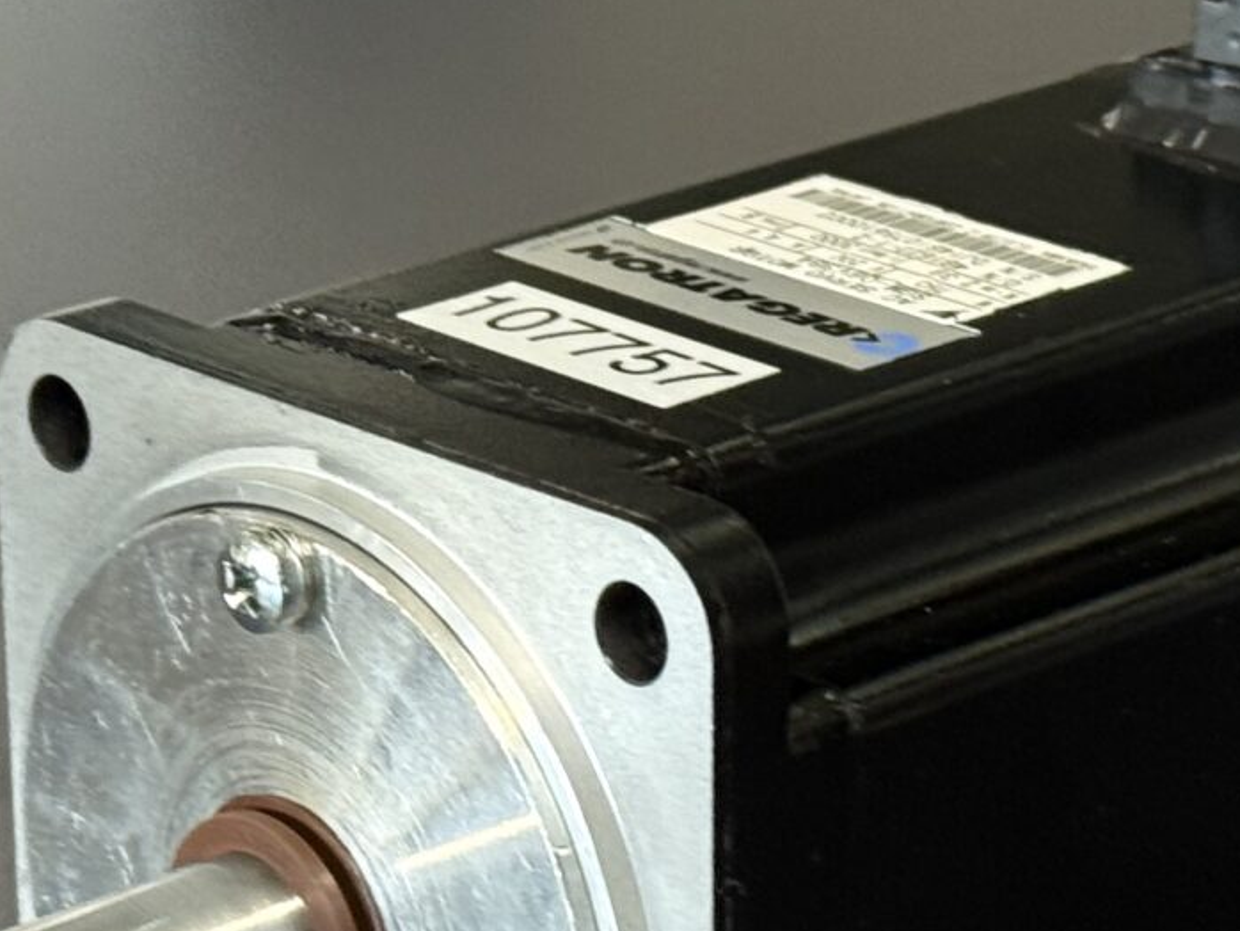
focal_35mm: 176
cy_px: 887
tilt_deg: -23.3
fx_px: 6307
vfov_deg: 8.4
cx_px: 611
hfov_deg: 11.2
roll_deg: +0.2
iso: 160
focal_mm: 6.76
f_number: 1.78
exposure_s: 1/50
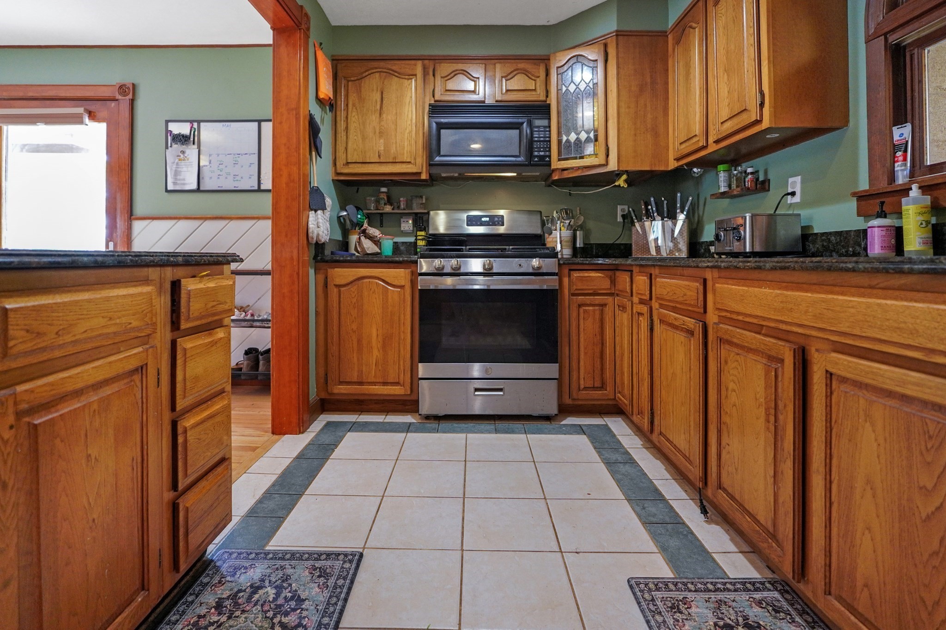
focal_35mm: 16
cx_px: 473
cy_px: 315
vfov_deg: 72.0
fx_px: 434
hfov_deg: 95.0
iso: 640
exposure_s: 1/80
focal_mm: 11
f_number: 1.8
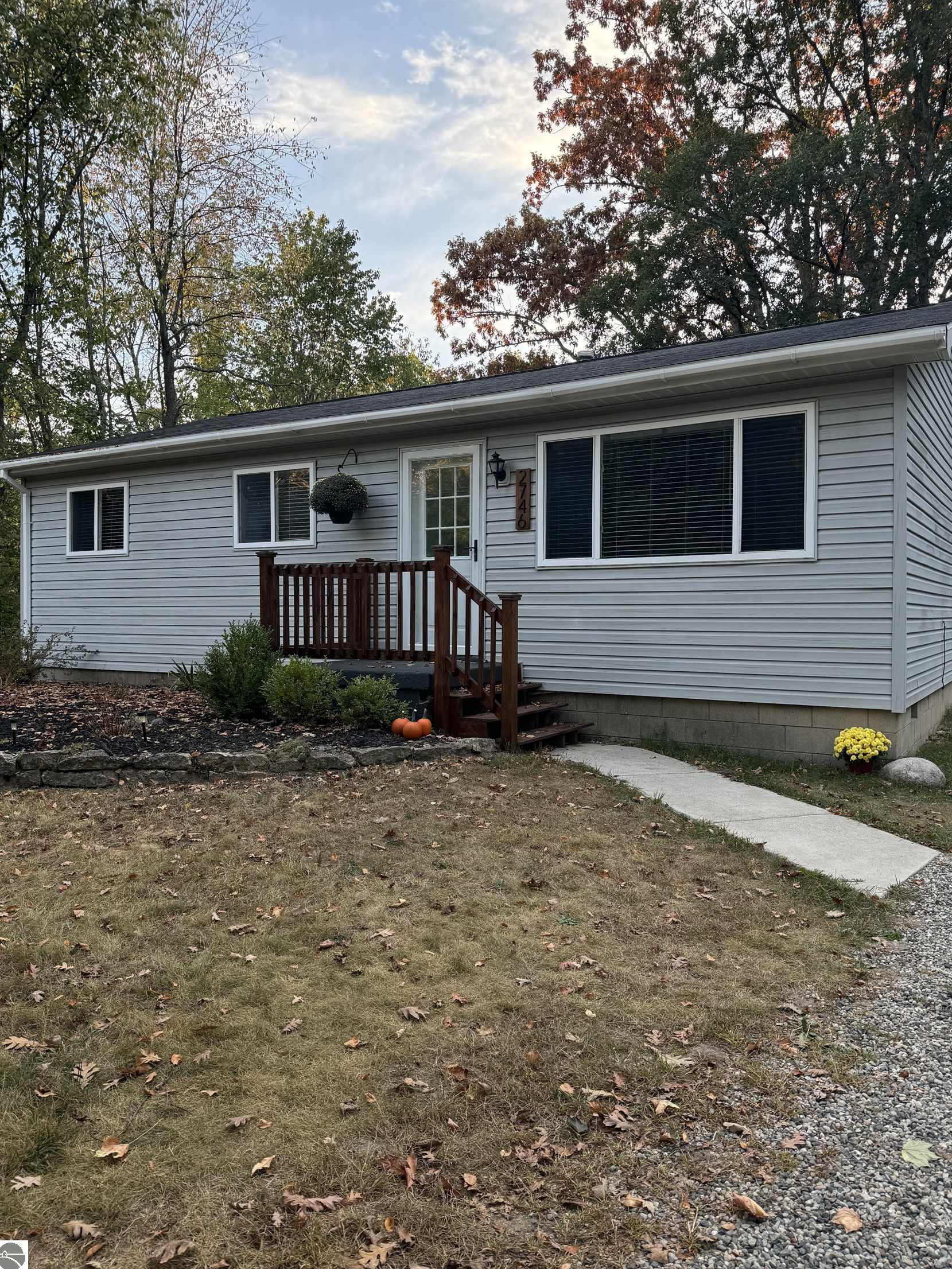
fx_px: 917
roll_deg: +0.4
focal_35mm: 25
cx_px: 487
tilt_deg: -0.7
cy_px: 613
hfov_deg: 54.9
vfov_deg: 69.4
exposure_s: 1/166
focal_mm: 6.76
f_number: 1.78
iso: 80
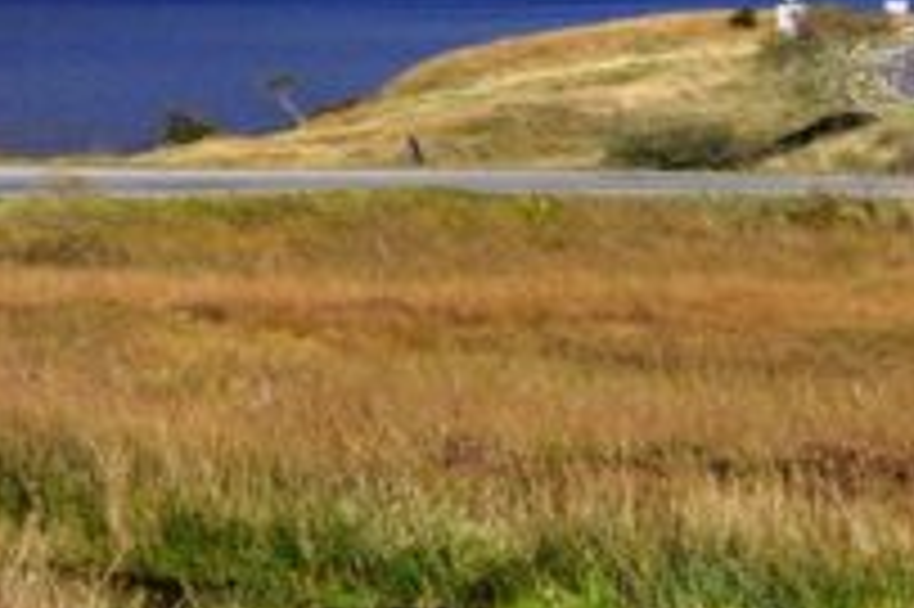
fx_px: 3718
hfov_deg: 14.0
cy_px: -295
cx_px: 419
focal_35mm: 147
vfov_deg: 9.1
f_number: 9
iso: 200
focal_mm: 31
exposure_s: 1/320
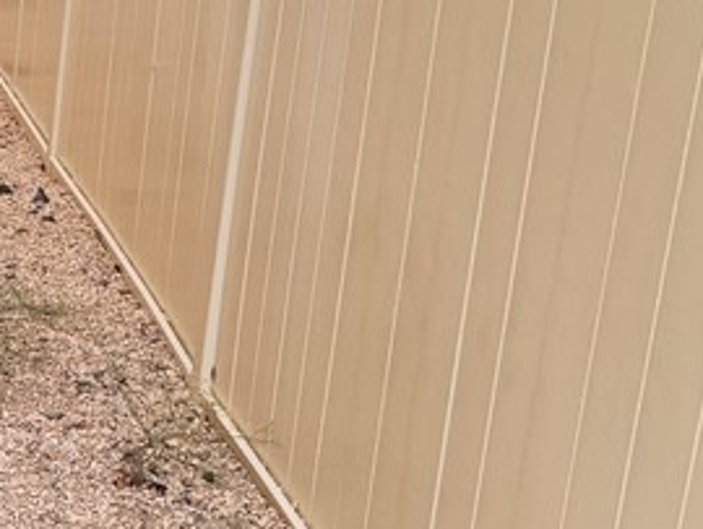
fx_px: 1850
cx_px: -393
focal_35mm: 91
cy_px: 250
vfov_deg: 16.3
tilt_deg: -16.3
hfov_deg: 18.7
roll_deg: -1.0
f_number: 1.78
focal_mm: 6.76
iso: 80
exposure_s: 1/477
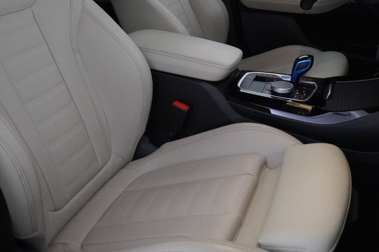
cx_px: 228
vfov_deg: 29.4
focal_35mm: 44
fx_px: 463
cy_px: 33
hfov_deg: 44.3
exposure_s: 1/160
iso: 5000
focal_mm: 16
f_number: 3.5
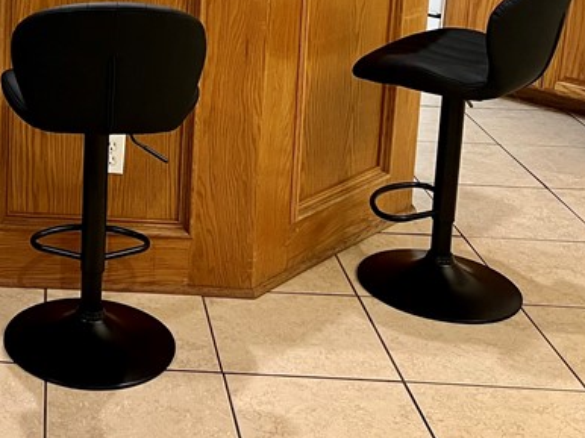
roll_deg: -0.6
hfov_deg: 26.4
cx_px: -26
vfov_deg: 20.4
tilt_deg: -12.9
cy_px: -32
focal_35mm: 69
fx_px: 1165
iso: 320
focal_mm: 5.7
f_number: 1.5
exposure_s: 1/60
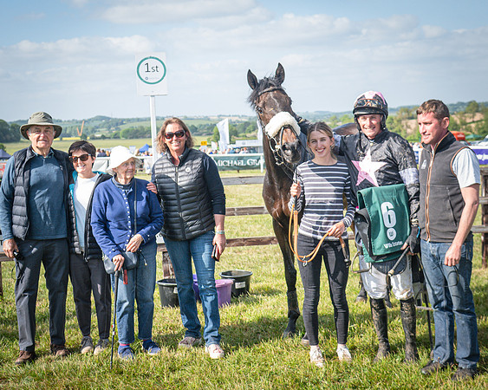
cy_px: 195
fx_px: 789
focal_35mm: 55
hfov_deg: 34.4
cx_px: 248
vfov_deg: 27.8
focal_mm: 32
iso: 640
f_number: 4
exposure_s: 1/1400
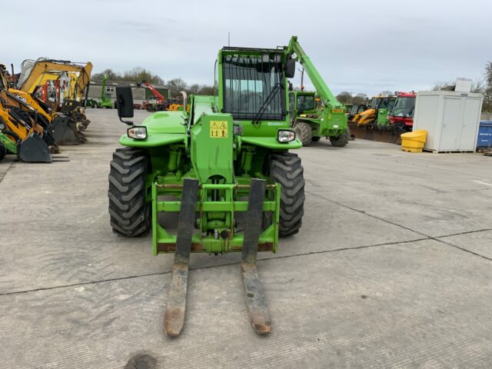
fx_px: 412
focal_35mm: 29
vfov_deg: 48.2
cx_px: 246
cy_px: 184
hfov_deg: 61.7
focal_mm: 3
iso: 16
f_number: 1.8
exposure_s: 1/842
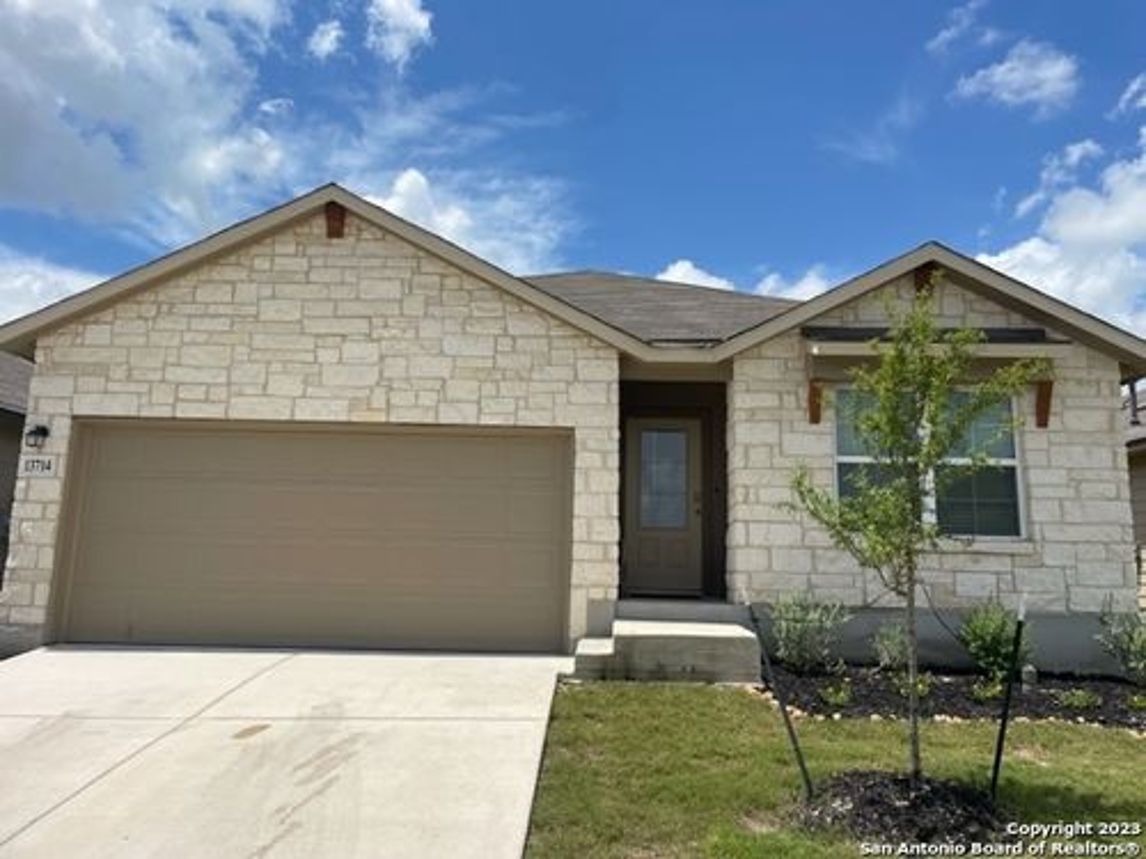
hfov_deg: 67.3
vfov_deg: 53.1
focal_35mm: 26
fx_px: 861
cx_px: 573
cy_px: 430
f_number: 1.6
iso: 32
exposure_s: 1/7299
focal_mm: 4.2
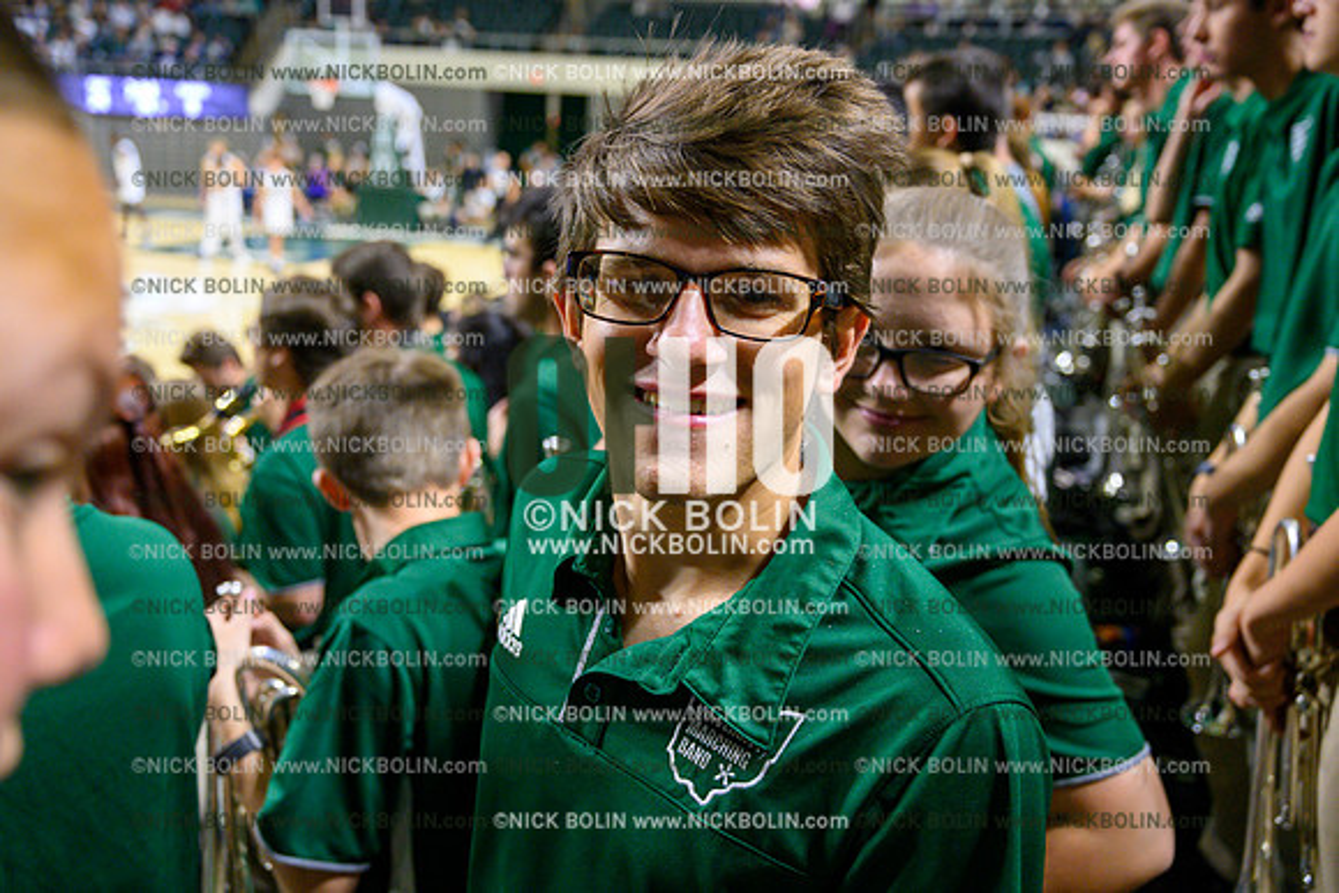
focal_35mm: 38
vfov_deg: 35.1
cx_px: 670
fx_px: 1414
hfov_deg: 50.7
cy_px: 446
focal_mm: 38
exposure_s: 1/200
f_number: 4.5
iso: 3200
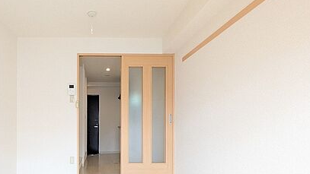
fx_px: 197
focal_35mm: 24
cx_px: 101
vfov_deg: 46.3
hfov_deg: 73.8
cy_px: 126
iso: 189
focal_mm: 1.83
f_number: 2.2
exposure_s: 1/120
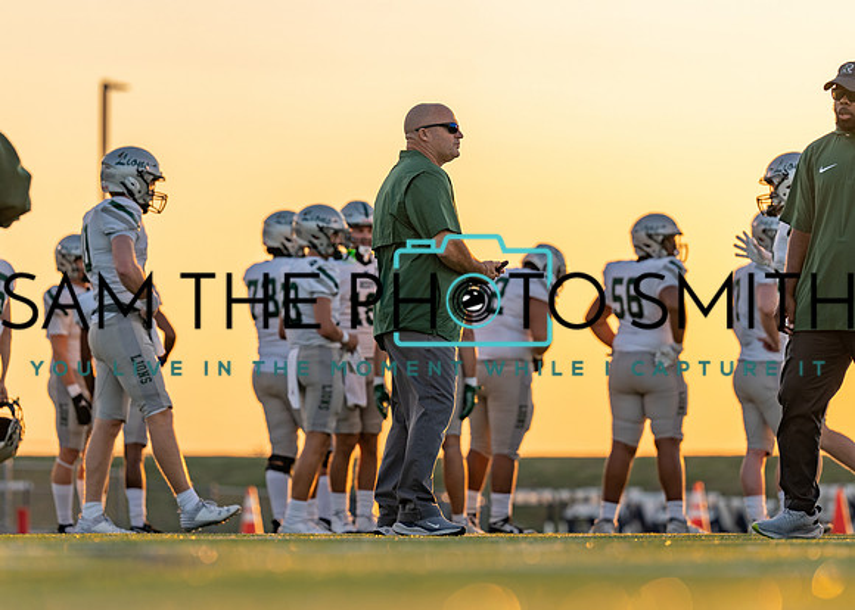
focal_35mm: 247
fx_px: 5998
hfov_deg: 8.2
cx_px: 430
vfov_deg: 5.8
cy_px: 315
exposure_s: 1/400
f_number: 3.5
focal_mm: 200
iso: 100
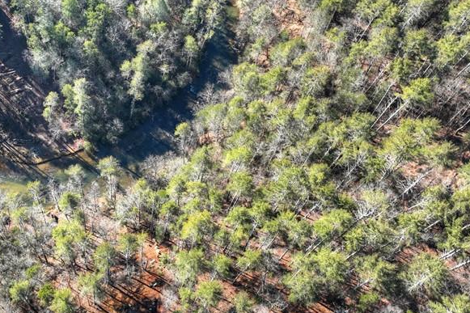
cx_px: 123
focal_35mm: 44
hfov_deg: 43.2
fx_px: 574
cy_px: 181
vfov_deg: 30.4
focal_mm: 12.3
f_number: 2.8
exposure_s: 1/800
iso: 100
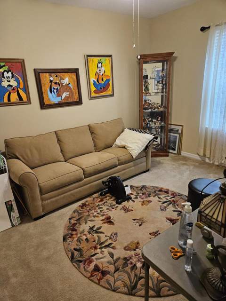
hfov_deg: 58.9
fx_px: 200
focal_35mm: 23
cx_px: 113
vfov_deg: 73.9
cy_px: 150
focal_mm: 5.4
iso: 640
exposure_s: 1/120
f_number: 1.8
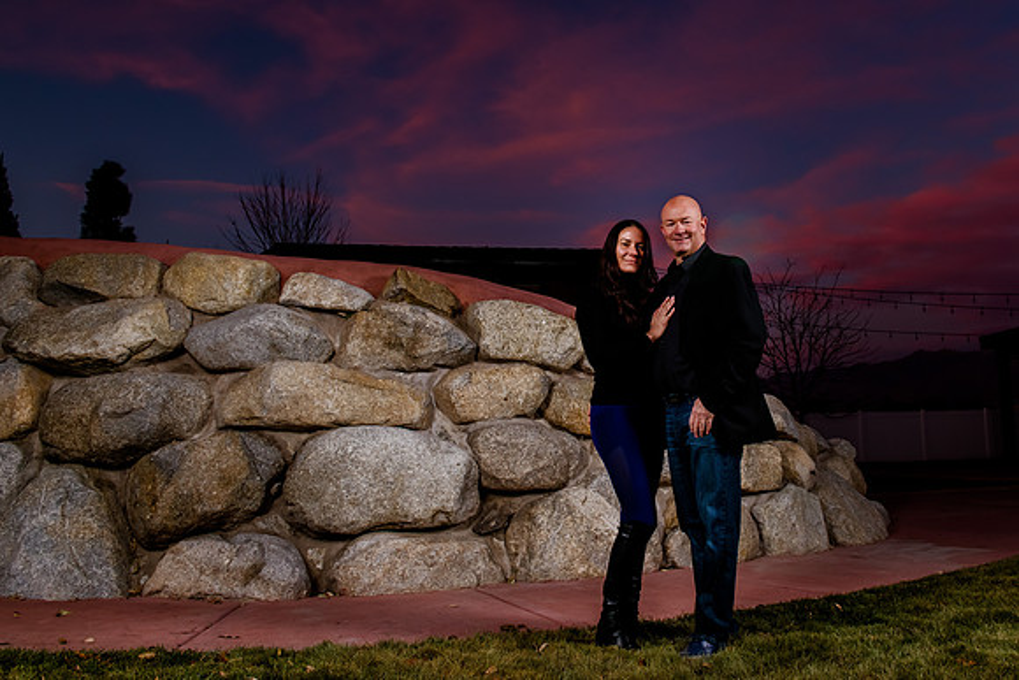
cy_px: 281
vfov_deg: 40.1
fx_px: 927
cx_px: 611
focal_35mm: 33
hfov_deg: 57.1
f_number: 7.1
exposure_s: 1/160
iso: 800
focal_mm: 27
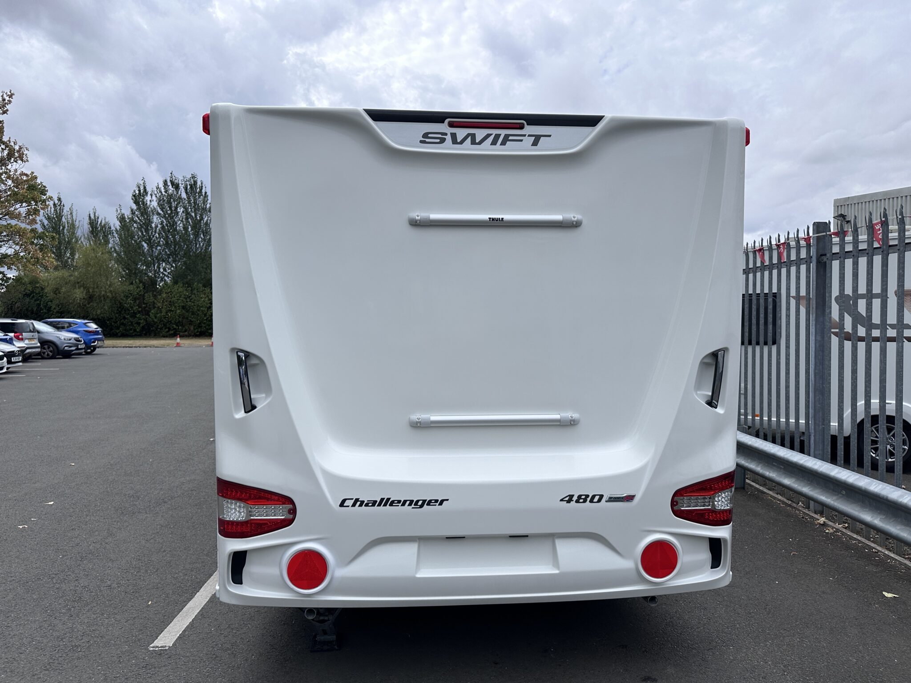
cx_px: 456
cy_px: 342
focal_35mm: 24
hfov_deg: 71.6
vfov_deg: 56.8
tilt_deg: -2.8
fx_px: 632
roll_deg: +0.3
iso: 80
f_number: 1.78
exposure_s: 1/5848
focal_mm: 6.86
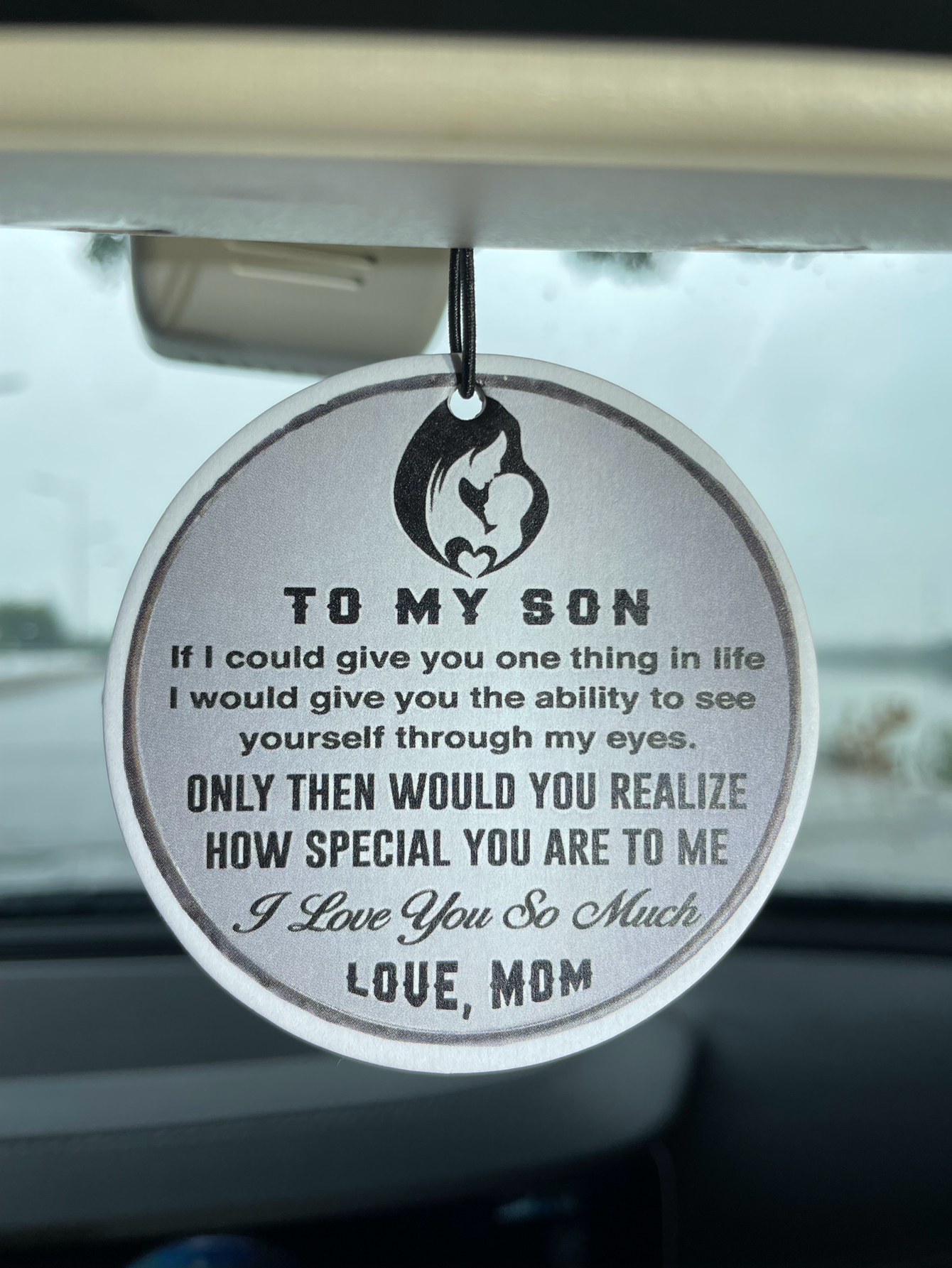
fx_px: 953
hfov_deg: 53.1
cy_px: 634
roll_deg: +0.9
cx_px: 476
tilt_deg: +3.1
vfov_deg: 67.3
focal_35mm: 26
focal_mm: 4.2
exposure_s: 1/759
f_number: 1.6
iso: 32
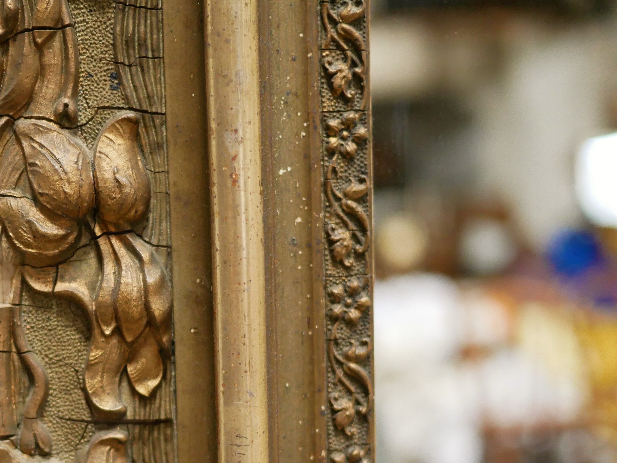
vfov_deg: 21.7
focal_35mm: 67
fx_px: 1195
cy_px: 370
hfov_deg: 28.2
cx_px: 102
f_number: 1.7
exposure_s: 1/60
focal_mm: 20
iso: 800
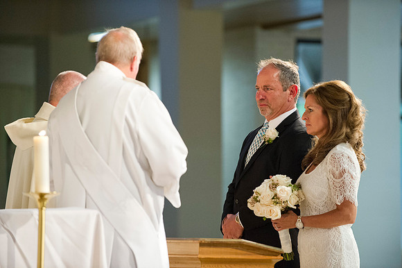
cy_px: 134
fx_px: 2232
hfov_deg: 10.3
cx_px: 201
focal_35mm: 200
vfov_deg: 6.9
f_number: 3.2
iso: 5000
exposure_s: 1/160
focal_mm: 200
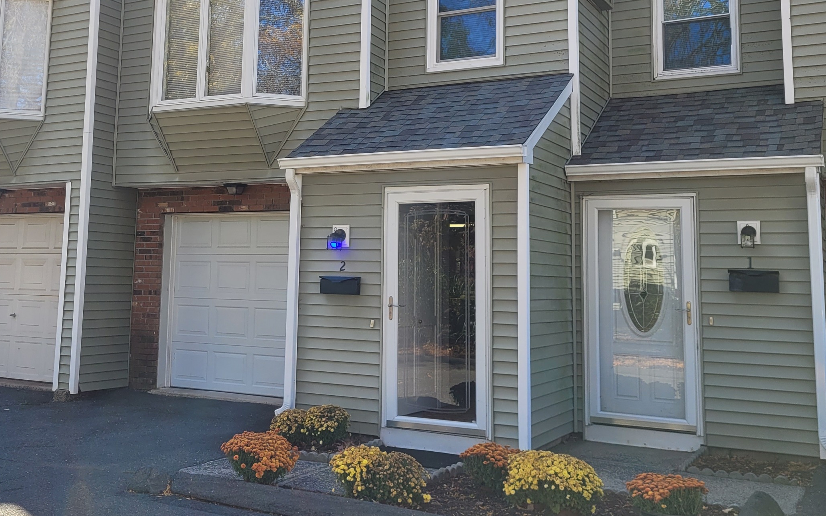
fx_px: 923
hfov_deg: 47.8
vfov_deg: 31.0
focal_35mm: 41
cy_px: 166
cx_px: 314
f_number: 1.8
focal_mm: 5.4
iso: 40
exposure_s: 1/671
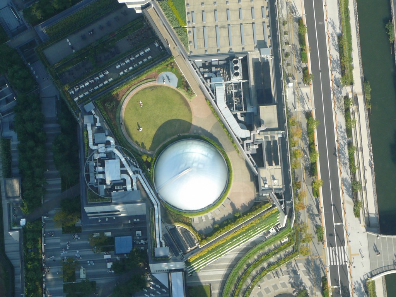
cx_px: 198
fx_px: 1464
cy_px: 148
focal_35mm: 128
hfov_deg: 15.4
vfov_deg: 11.6
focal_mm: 19
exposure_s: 1/250
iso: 80
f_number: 3.9
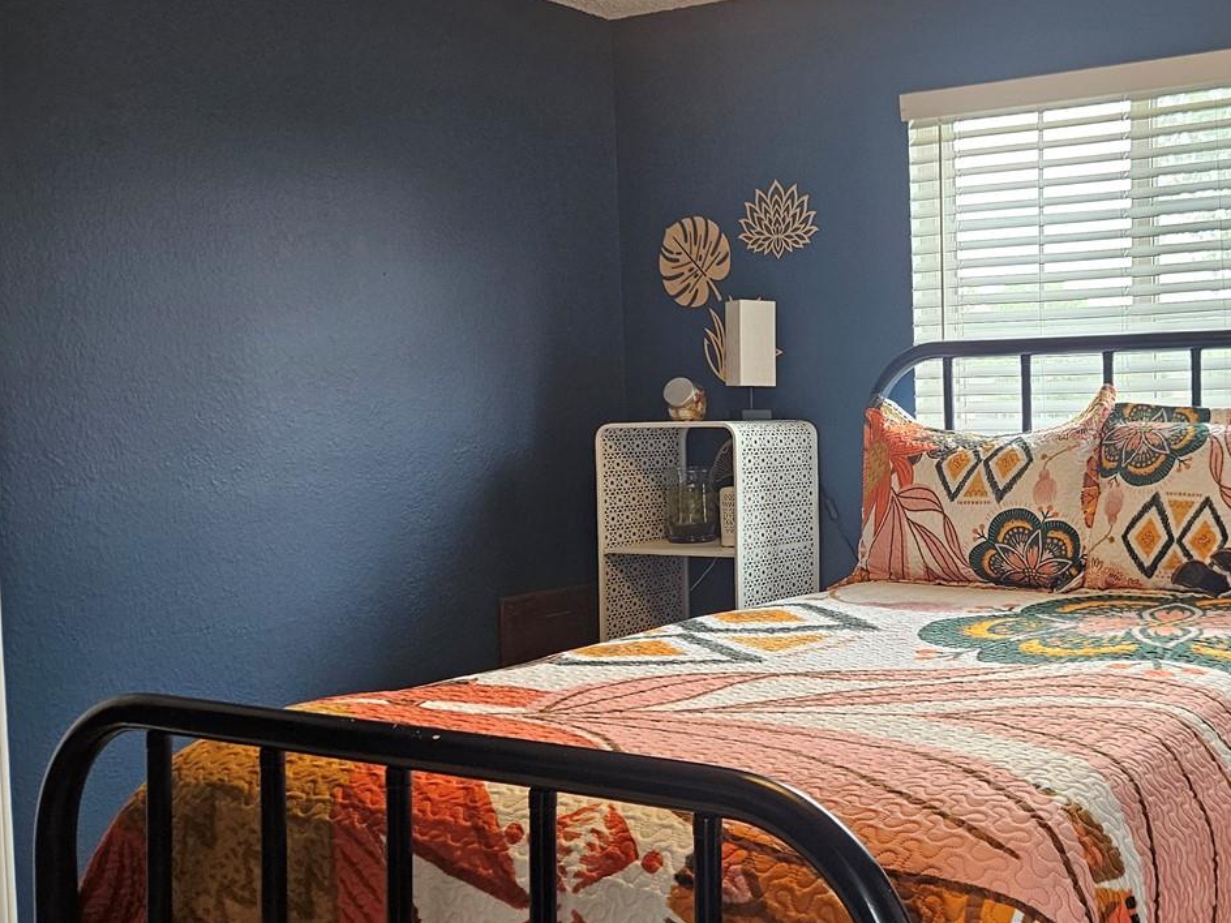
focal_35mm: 39
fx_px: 1387
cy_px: 481
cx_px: 985
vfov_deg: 36.8
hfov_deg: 45.4
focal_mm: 5.4
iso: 160
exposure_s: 1/120
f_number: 1.8
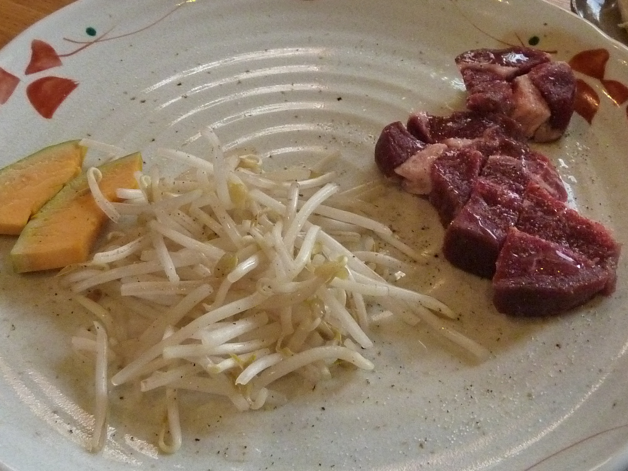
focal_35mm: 48
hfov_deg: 39.7
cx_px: 314
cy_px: 236
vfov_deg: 30.3
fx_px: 871
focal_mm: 4.4
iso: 800
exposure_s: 1/60
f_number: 3.3
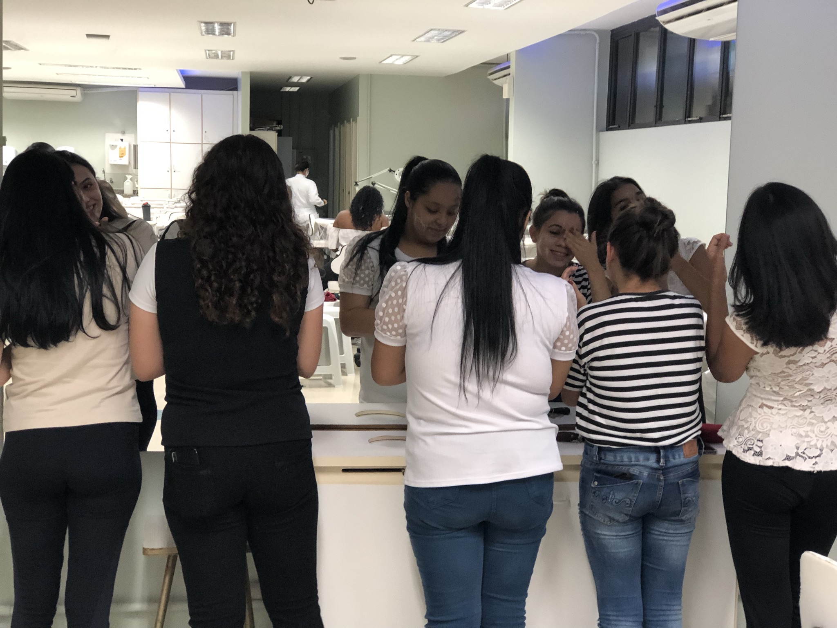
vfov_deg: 25.7
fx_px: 1378
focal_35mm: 57
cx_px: 418
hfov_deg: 33.8
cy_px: 314
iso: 200
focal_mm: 6.6
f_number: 2.8
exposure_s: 1/30
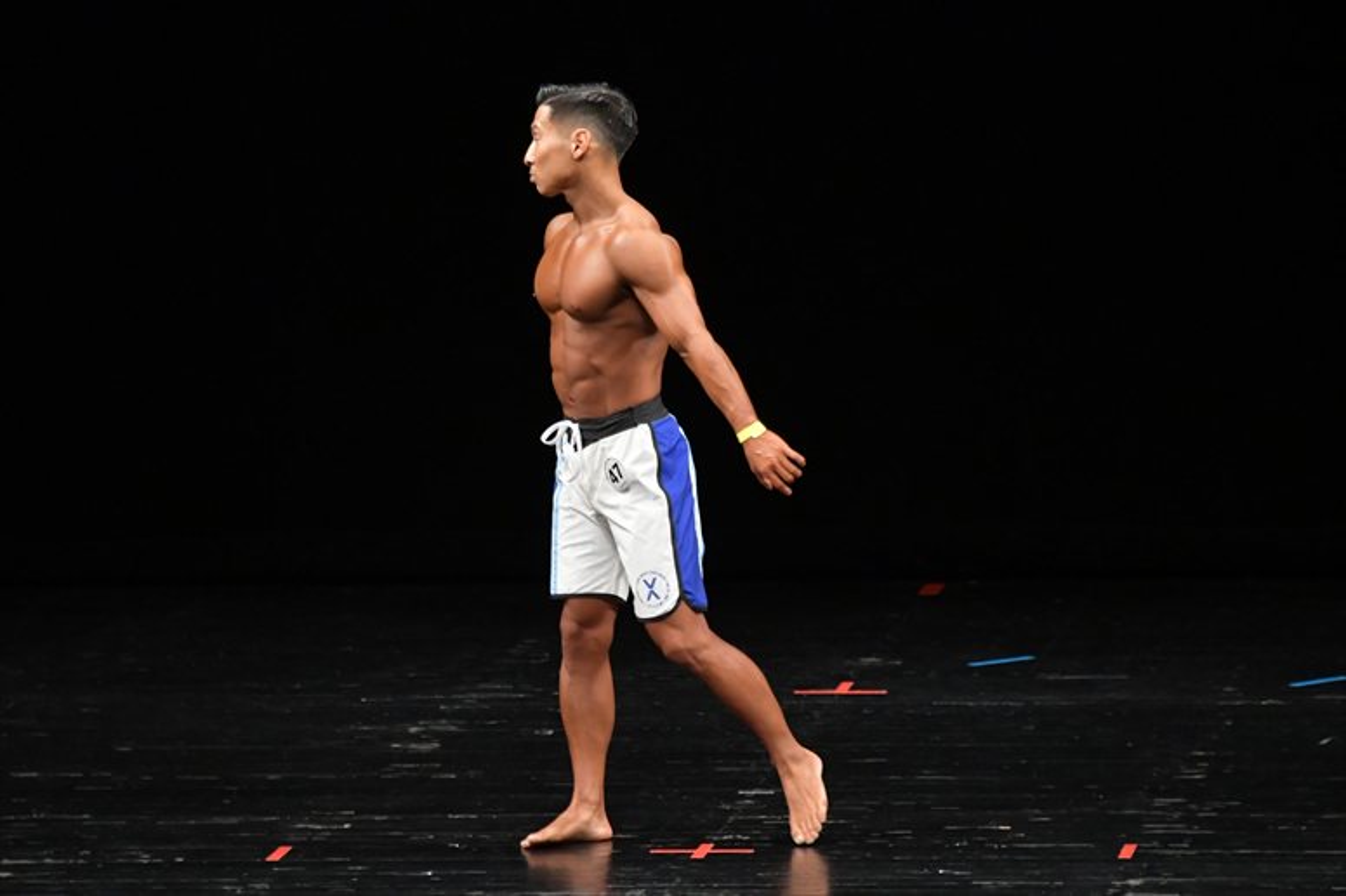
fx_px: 11211
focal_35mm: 300
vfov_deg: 4.6
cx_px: 673
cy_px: 448
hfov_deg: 6.9
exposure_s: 1/400
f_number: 5.6
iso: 3200
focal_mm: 200
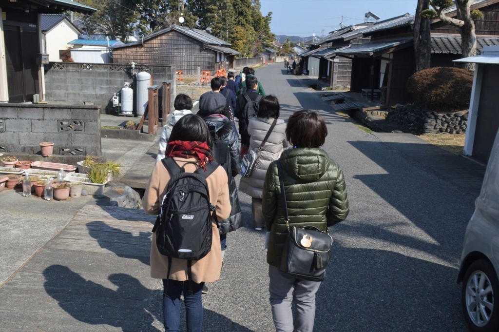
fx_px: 374
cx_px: 250
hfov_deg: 67.4
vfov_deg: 47.9
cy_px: 166
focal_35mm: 27
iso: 400
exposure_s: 1/400
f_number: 10
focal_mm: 18
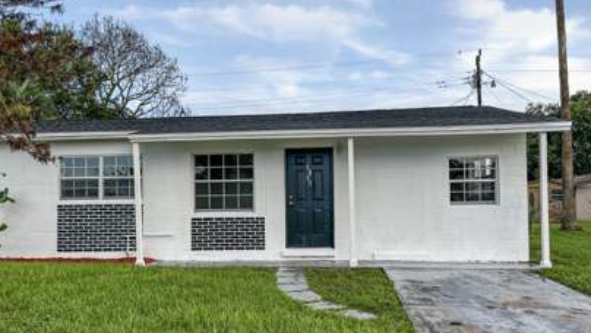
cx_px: 278
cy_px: 195
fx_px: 486
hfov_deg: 62.5
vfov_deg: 37.8
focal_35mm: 31
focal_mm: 6.86
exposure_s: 1/927
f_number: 1.78
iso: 80
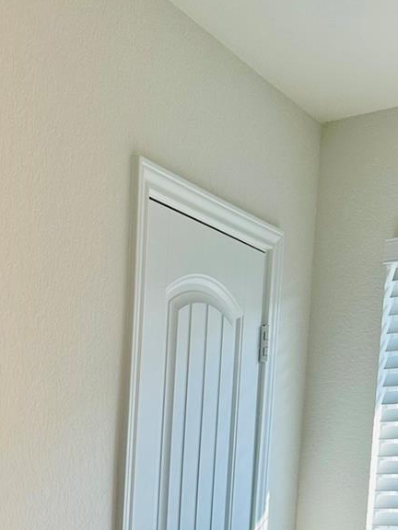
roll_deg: -1.1
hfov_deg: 21.6
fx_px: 981
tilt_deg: -7.5
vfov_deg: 26.8
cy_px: 636
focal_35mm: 64
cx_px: -48
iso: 80
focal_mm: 6.86
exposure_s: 1/324
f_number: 1.78
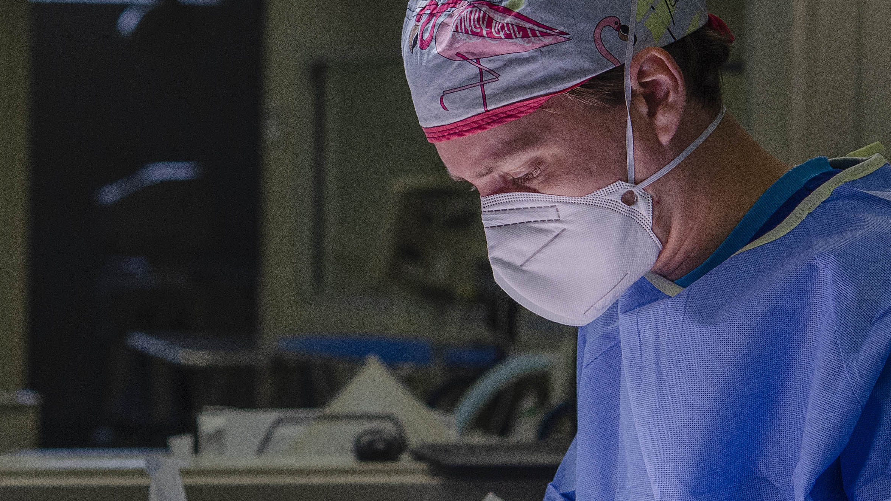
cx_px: 221
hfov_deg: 10.9
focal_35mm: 197
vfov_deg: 6.2
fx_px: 4654
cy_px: 177
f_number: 4
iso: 640
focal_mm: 60
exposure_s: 1/320
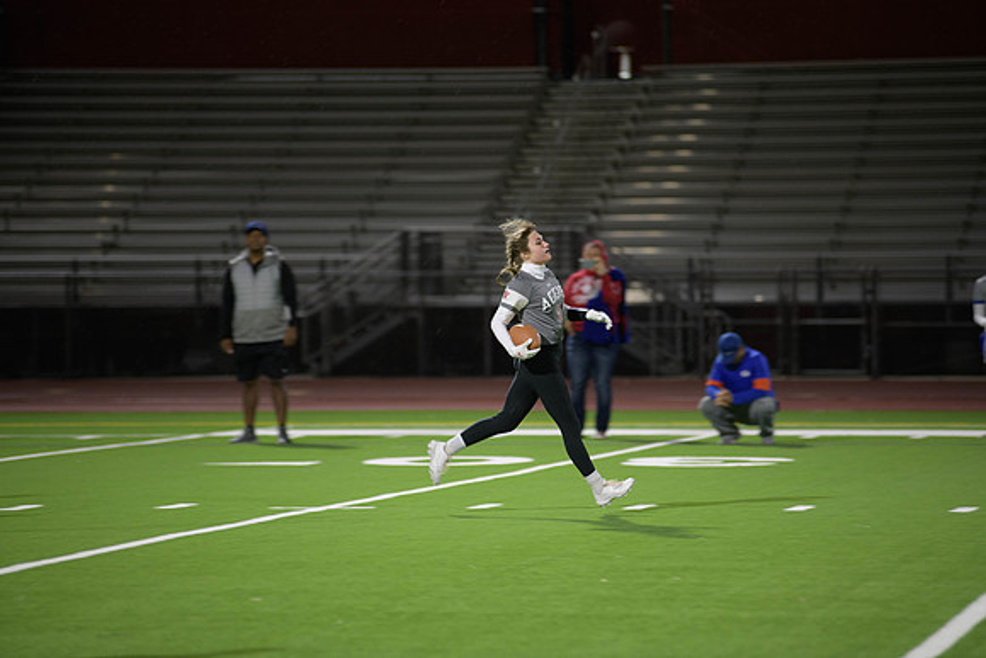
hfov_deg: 10.3
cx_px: 493
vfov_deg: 6.9
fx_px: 5479
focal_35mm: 200
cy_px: 329
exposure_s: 1/200
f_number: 2.8
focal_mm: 200
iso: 1100
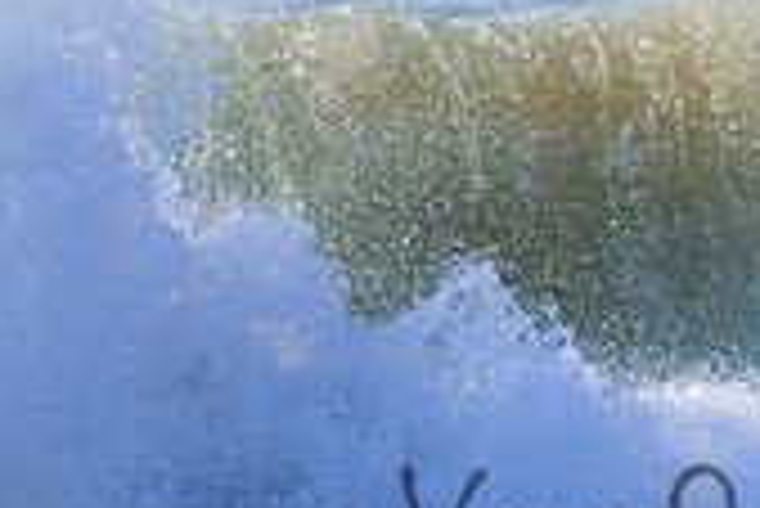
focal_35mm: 2741
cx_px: 863
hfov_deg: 0.8
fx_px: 57914
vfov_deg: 0.5
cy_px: 497
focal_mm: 800
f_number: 11
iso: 1250
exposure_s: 1/2000
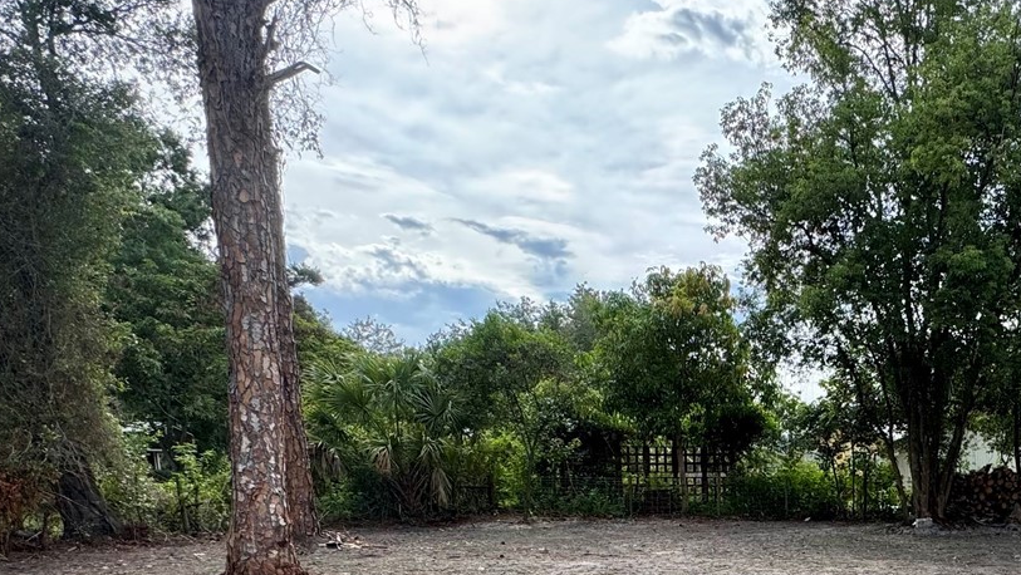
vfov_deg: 34.8
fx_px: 812
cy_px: 594
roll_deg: -0.5
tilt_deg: -10.1
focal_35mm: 30
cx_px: 870
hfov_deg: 57.5
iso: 40
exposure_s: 1/473
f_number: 2.2
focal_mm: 2.22
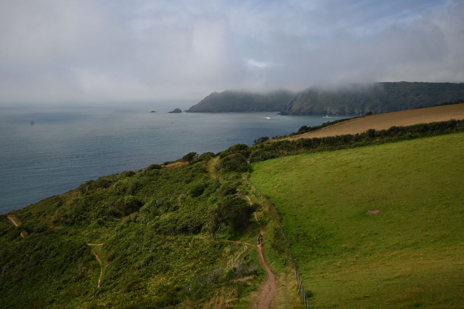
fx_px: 503
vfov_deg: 34.2
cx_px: 232
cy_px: 154
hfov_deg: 49.6
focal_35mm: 39
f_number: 11
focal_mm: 26
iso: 100
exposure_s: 1/250
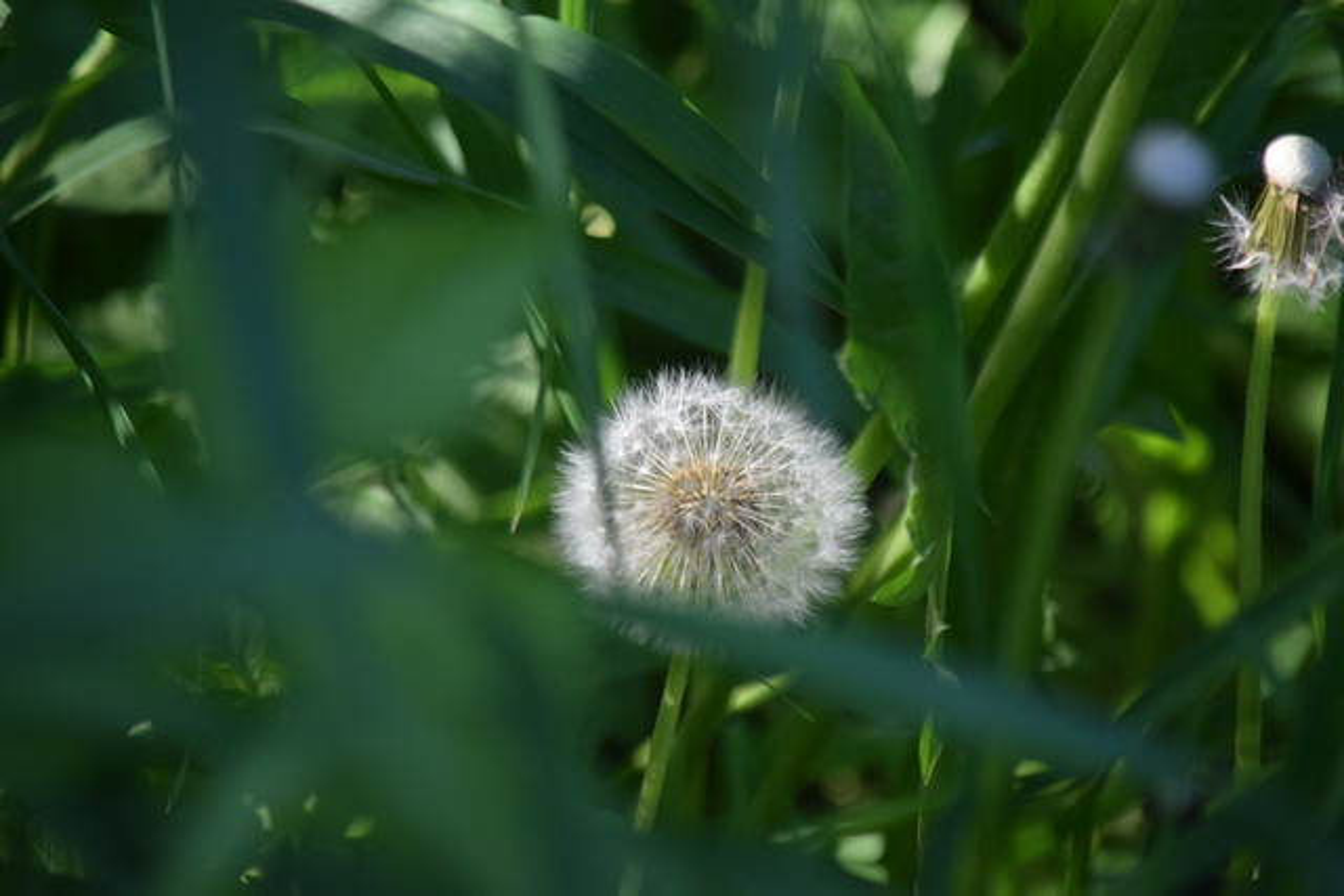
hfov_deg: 4.6
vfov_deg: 3.1
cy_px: 448
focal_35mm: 450
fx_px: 16803
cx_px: 672
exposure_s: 1/640
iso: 800
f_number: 5.6
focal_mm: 300
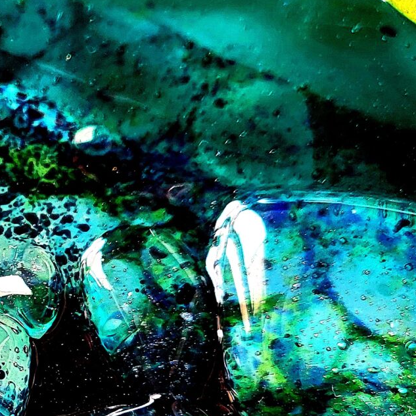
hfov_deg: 17.8
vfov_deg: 18.4
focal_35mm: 93
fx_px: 1264
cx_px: -77
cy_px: 361
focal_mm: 5.4
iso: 50
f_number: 1.8
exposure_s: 1/101
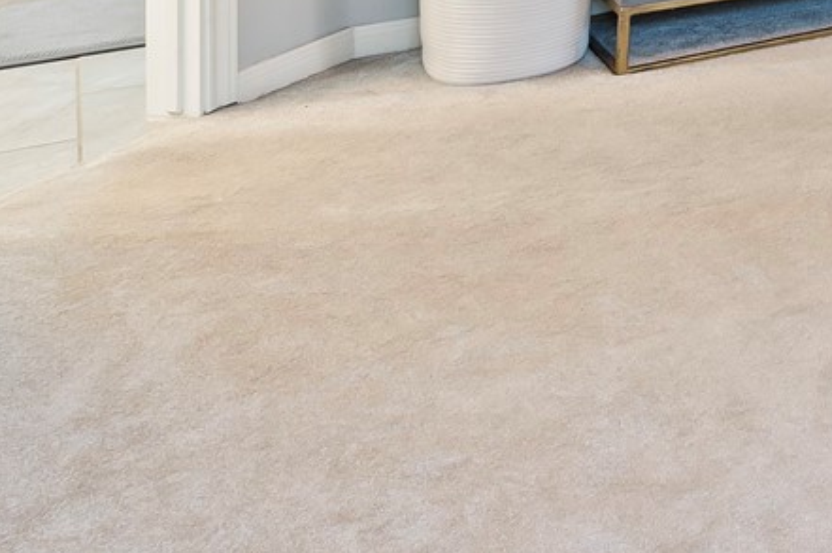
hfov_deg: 19.9
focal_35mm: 74
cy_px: -493
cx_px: 1500
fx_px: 1708
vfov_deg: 15.4
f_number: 6.3
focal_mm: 15
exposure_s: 1
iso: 125
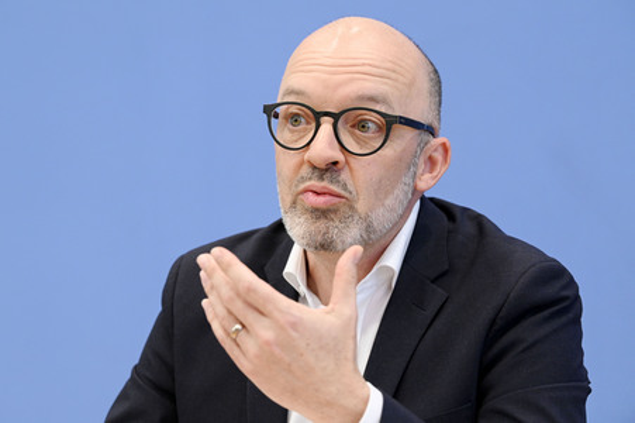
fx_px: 2644
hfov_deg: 13.7
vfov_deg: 9.1
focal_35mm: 150
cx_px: 318
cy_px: 212
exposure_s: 1/640
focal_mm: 150
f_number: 5
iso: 3200
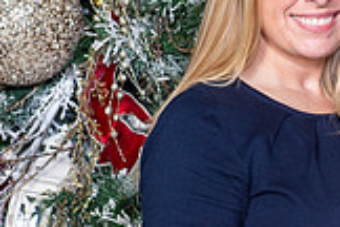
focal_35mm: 305
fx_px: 2880
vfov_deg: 4.5
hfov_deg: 6.6
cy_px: 128
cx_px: 604
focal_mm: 85
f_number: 8
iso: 400
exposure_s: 1/125
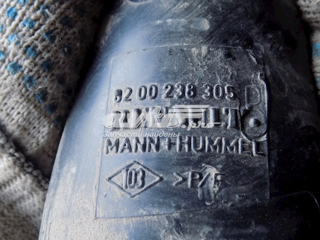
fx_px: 342
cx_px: 160
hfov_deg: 50.1
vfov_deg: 38.7
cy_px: 120
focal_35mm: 37
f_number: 3.5
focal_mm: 6.6
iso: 200
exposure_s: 1/30
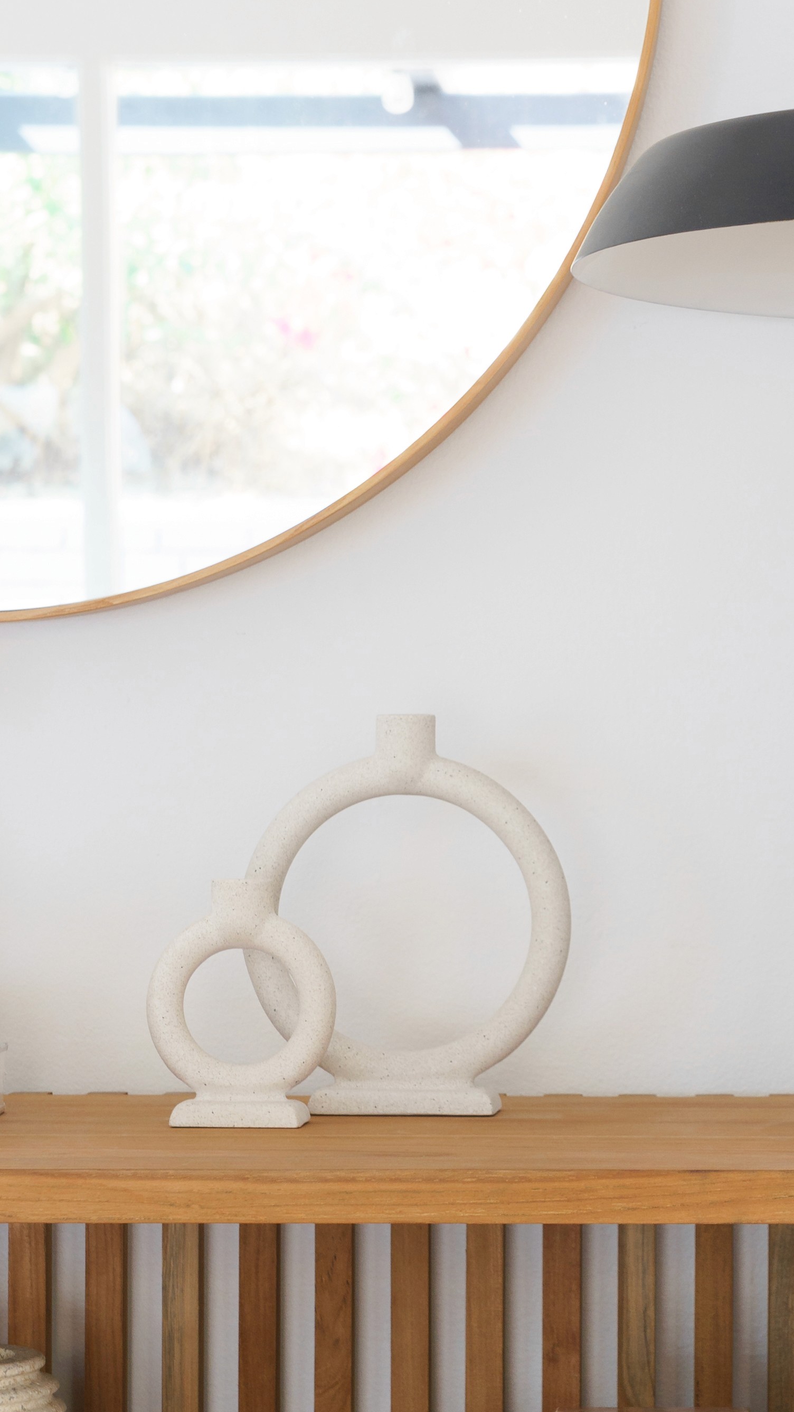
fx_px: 4640
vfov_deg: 17.3
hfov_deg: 9.7
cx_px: 753
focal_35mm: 124
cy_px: 857
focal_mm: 54
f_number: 7.1
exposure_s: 1/8
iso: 250
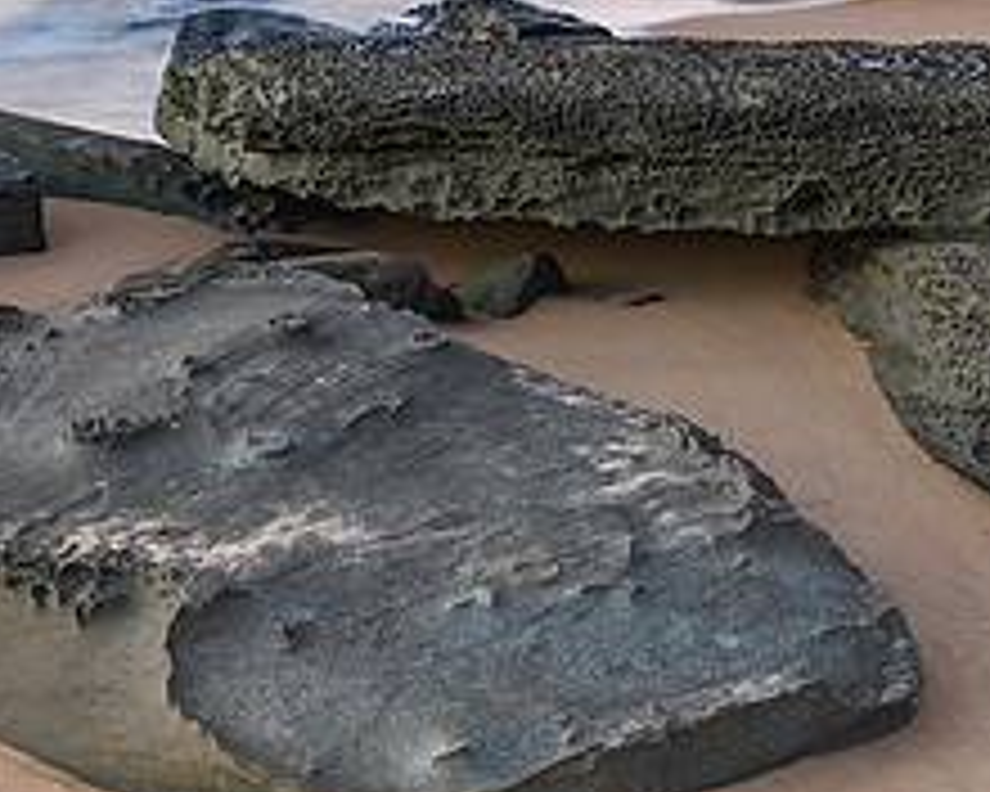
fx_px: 1758
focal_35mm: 60
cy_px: 74
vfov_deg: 24.6
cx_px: 423
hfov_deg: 31.4
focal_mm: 16
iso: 80
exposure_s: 5
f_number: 6.3
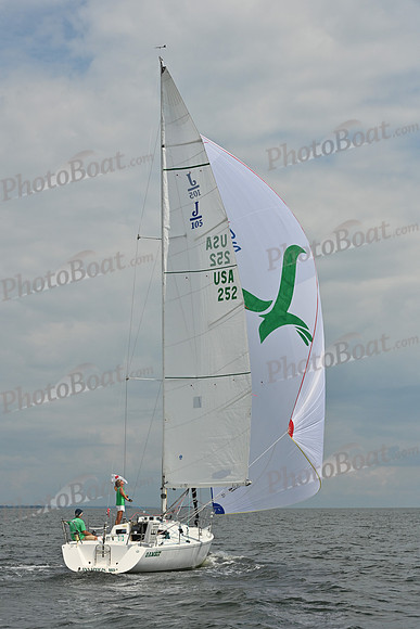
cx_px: 210
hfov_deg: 19.5
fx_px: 1224
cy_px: 314
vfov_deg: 28.8
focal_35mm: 70
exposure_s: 1/1250
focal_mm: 70
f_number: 11
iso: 320
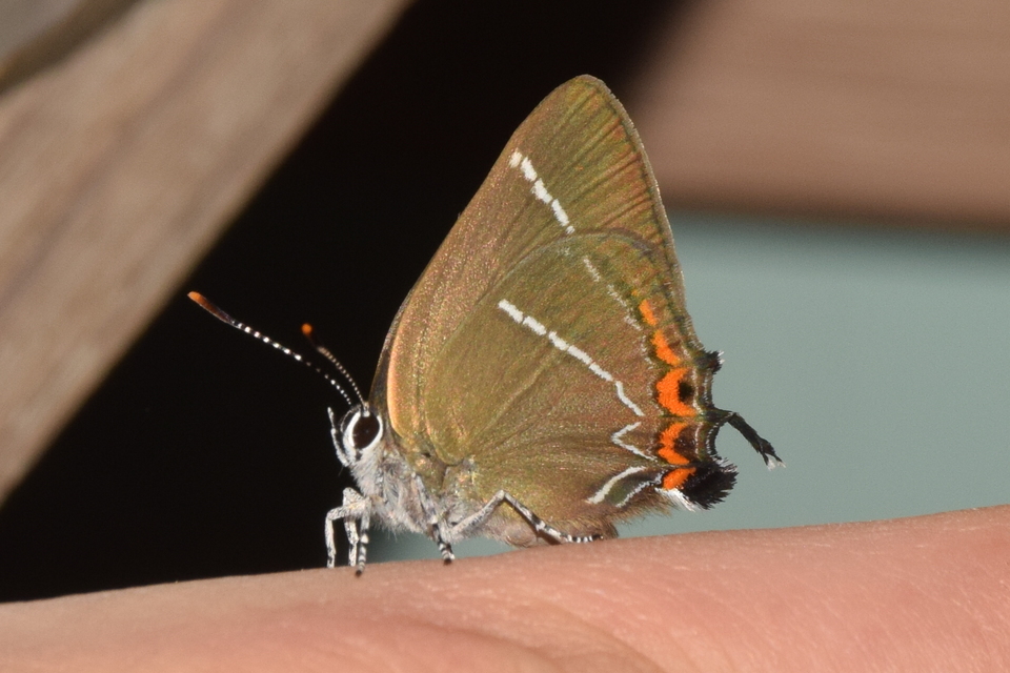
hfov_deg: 9.8
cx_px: 505
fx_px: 5891
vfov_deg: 6.5
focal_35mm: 210
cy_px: 336
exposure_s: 1/160
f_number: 16
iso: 400
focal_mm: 140
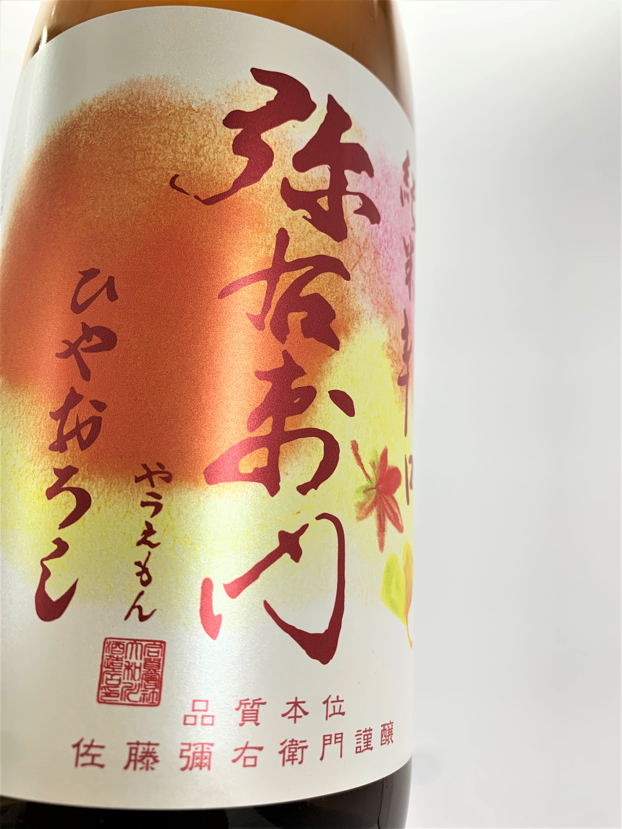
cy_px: 414
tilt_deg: +17.2
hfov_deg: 53.1
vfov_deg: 67.3
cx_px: 311
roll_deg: -2.4
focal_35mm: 26
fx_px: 623
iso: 40
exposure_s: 1/122
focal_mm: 4.25
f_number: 1.8
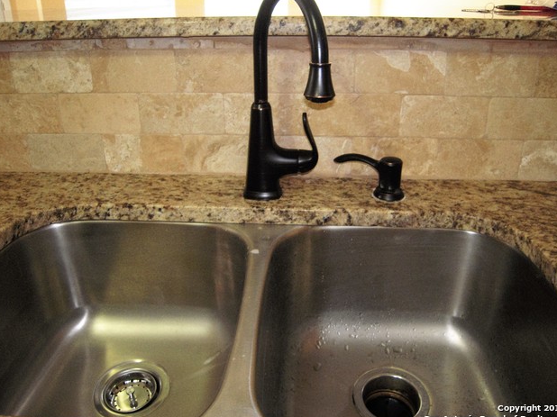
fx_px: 466
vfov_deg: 48.2
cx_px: 279
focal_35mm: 29
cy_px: 208
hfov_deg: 61.7
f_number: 2.7
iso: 125
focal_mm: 5
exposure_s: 1/25
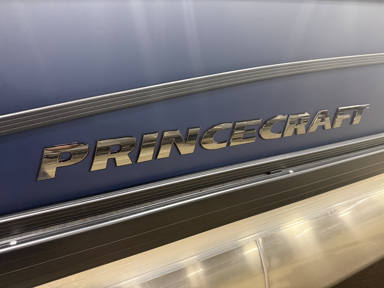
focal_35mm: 24
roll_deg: +1.2
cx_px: 192
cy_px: 144
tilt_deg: -15.0
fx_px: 266
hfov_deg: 71.6
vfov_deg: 56.8
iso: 500
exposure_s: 1/60
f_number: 1.78
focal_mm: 6.76
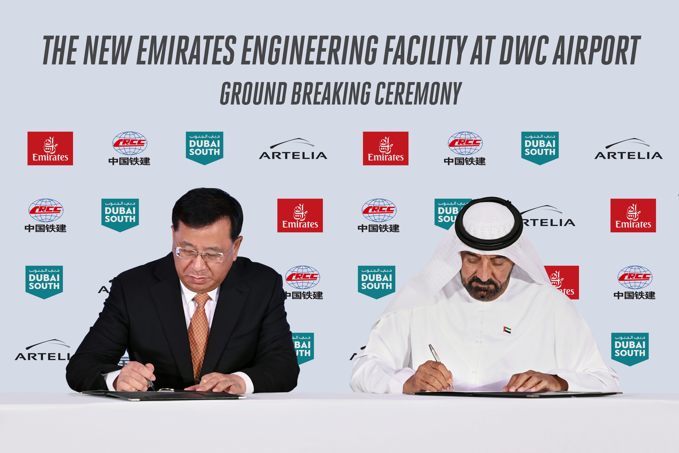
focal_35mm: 145
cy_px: 226
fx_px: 2735
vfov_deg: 9.5
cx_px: 340
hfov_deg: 14.2
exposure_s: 1/160
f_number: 5.6
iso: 1000
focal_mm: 145
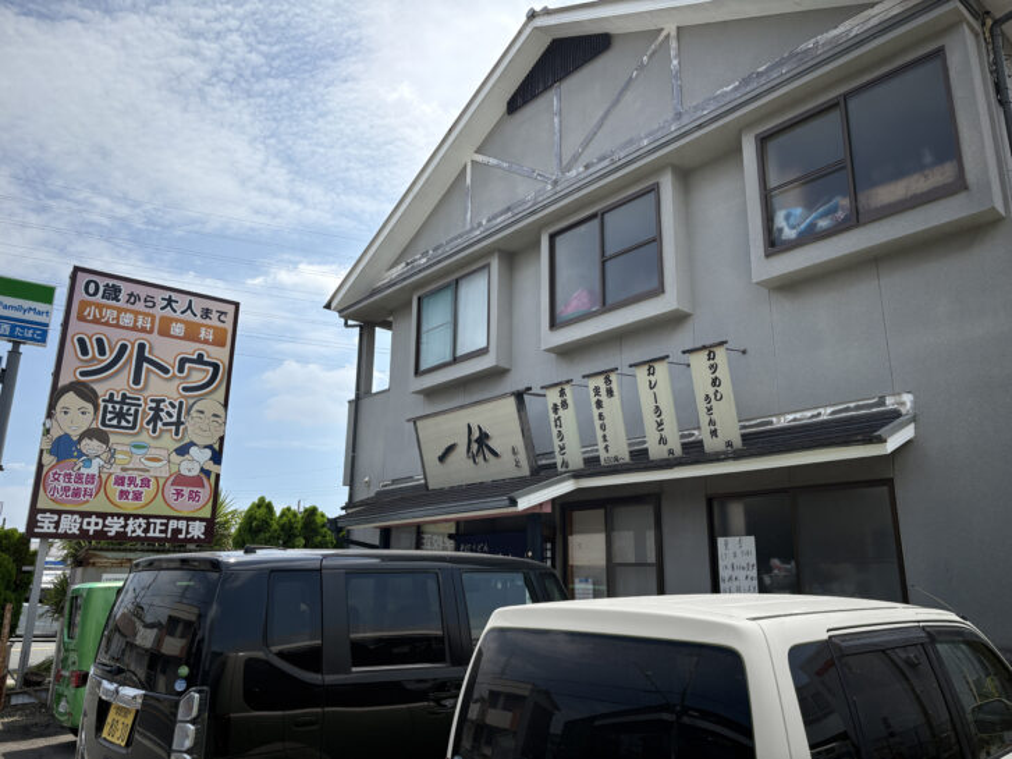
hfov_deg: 67.3
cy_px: 380
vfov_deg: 53.0
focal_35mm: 26
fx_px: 760
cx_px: 506
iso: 50
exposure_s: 1/4329
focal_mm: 5.96
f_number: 1.6
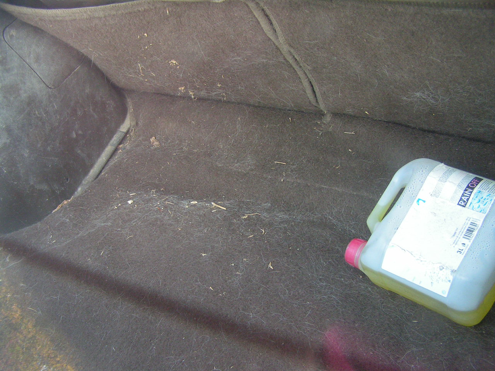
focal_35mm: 38
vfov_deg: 37.7
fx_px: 543
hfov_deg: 49.0
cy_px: 186
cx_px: 248
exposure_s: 1/40
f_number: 2.8
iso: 160
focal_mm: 6.3
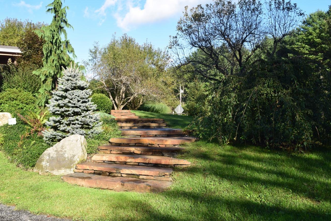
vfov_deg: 36.9
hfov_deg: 53.1
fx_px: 331
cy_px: 110
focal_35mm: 36
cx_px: 166
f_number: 10
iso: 400
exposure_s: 1/320
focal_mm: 24
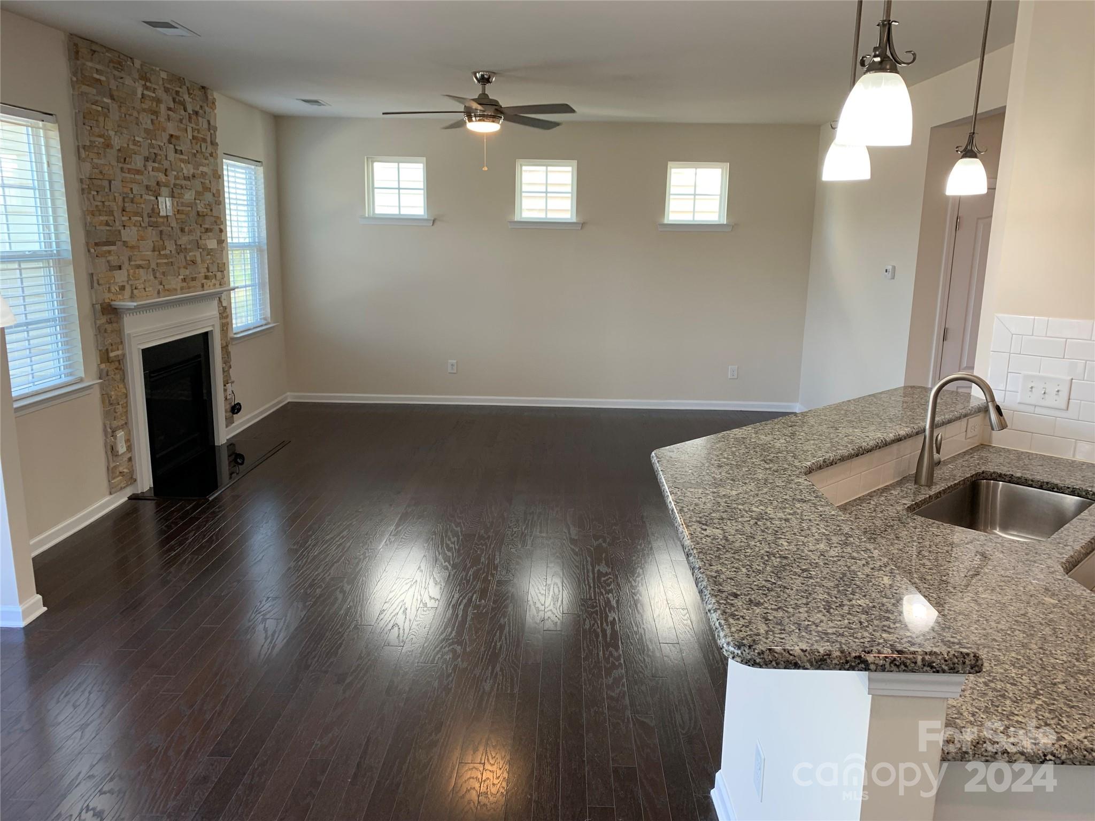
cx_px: 548
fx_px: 822
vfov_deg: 53.1
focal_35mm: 26
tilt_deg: -10.6
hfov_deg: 67.3
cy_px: 410
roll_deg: -2.1
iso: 64
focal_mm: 4.25
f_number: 1.8
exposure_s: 1/60
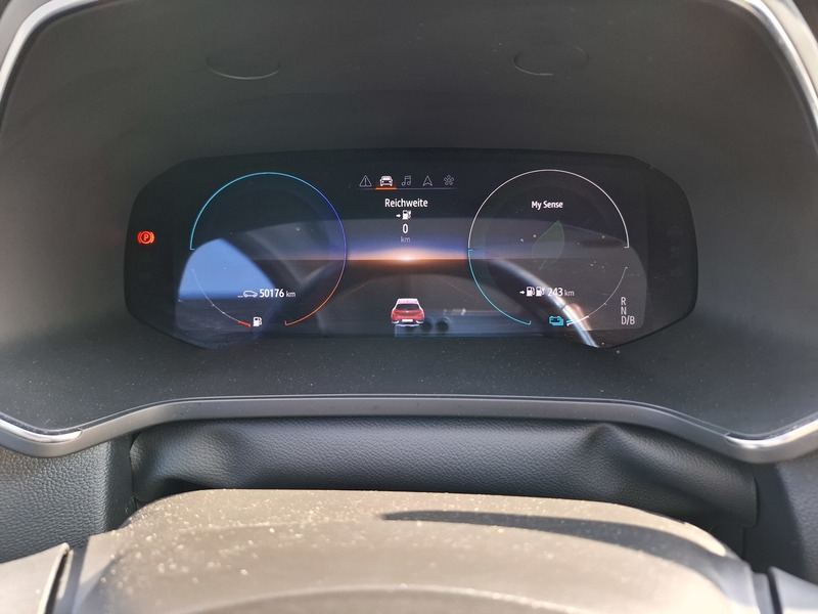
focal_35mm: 23
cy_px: 307
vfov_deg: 58.9
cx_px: 409
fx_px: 544
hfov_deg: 73.9
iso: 250
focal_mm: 5.54
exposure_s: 1/100
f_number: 1.8
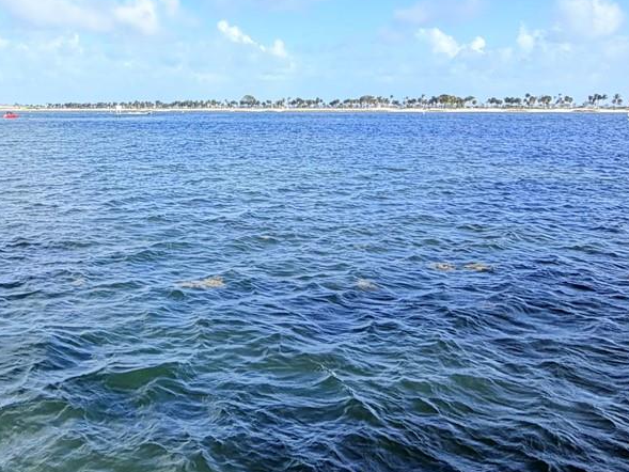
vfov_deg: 36.5
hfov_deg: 48.0
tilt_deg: +1.7
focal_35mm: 38
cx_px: 200
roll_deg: +0.9
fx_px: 691
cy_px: 95
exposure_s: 1/809
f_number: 2.2
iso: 20
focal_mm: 2.22
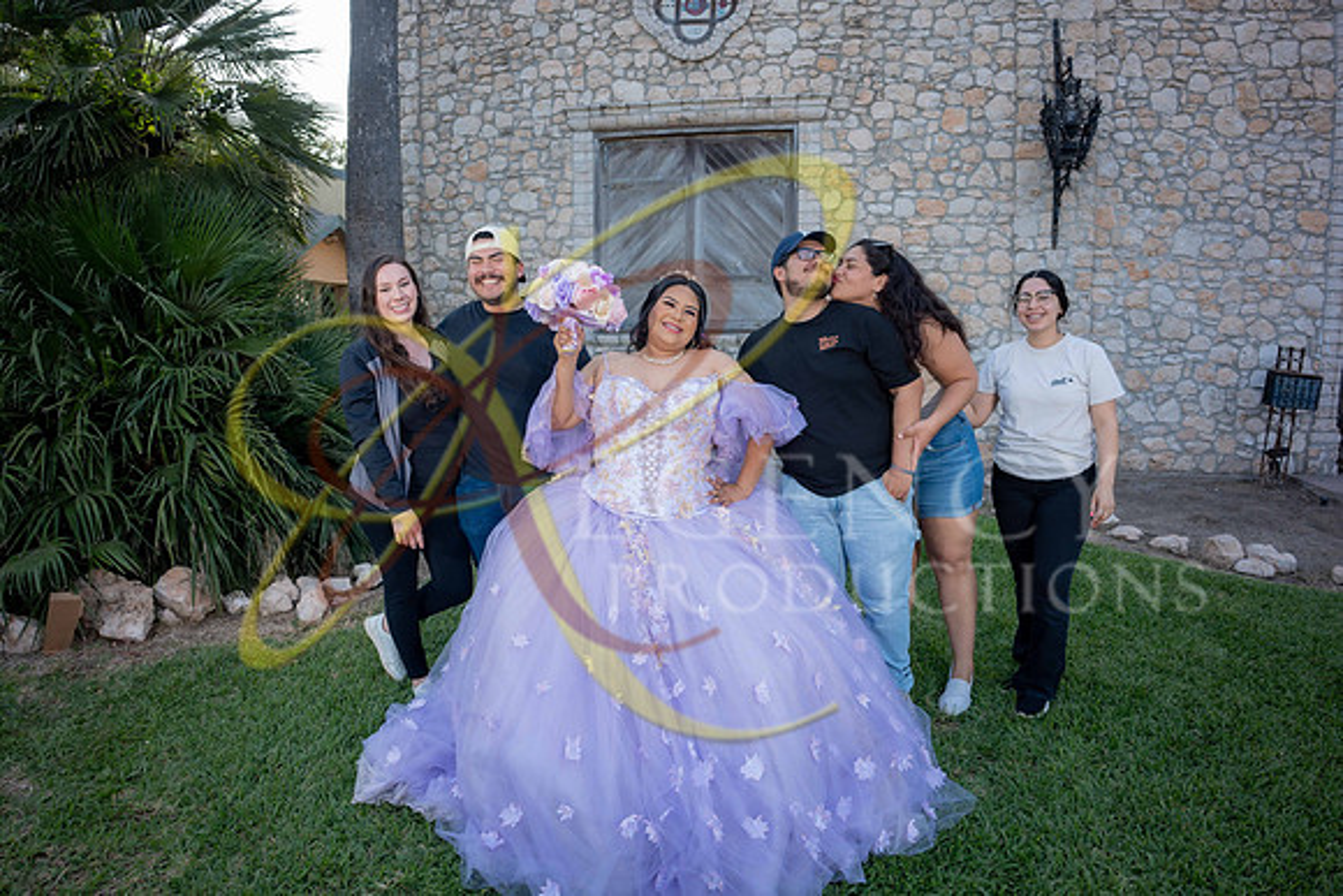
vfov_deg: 62.0
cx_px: 672
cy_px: 448
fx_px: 746
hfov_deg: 84.0
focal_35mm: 20
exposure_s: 1/400
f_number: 2.8
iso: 125
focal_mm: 20
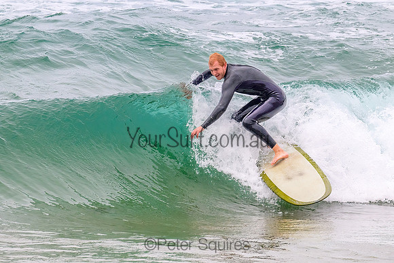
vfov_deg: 1.7
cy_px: 87
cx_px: 207
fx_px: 8785
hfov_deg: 2.6
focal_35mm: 803
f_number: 11
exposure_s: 1/2000
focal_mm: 600
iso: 1000
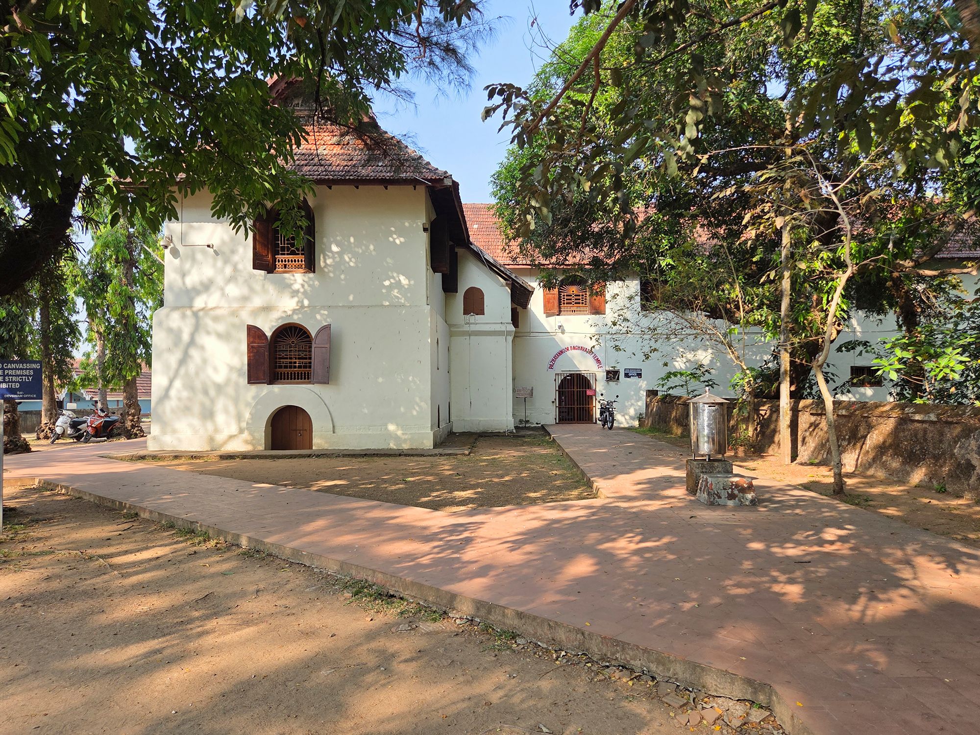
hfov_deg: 73.9
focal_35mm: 23
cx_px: 490
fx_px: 651
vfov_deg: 58.9
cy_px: 368
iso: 80
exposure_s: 1/1809
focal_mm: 5.4
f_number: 1.8
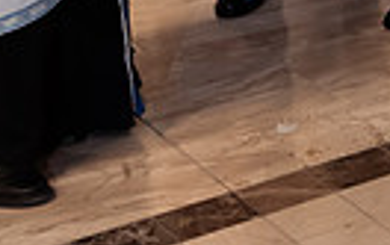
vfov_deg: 7.4
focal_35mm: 167
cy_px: -317
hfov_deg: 10.9
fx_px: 1778
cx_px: 889
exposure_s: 1/200
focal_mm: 35
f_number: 2.5
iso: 1600
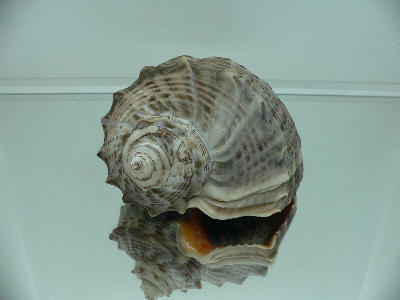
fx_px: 404
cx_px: 200
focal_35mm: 35
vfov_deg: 40.7
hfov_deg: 52.6
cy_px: 150
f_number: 2.8
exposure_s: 1/60
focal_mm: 4.6
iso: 80
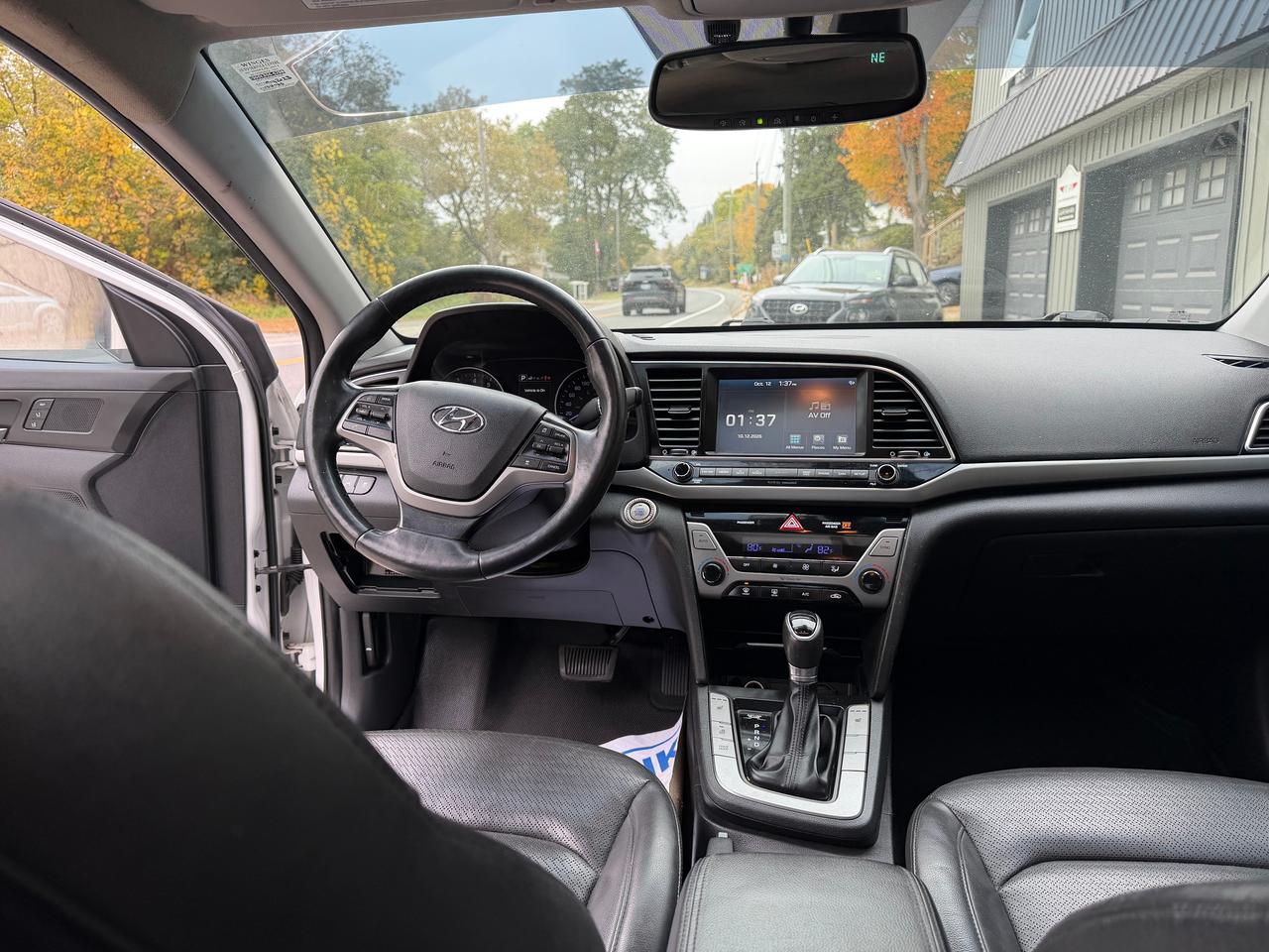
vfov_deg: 56.8
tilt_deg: -13.6
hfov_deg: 71.6
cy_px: 476
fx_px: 880
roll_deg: +0.0
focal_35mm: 24
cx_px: 634
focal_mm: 6.76
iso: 80
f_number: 1.78
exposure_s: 1/145
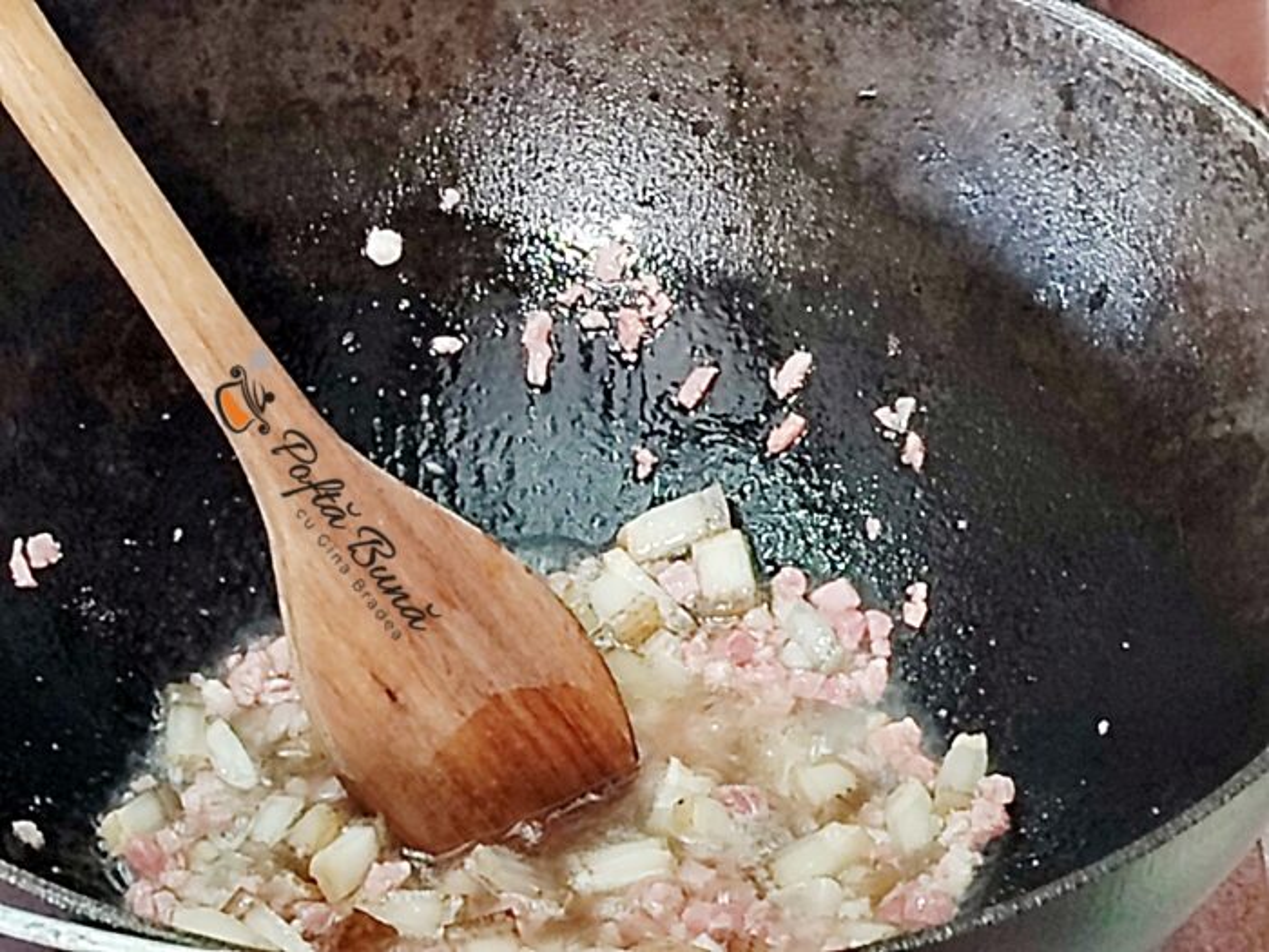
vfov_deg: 11.3
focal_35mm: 131
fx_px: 4802
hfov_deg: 15.1
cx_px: 634
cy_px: 476
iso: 509
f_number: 1.75
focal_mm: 5.25
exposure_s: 1/25
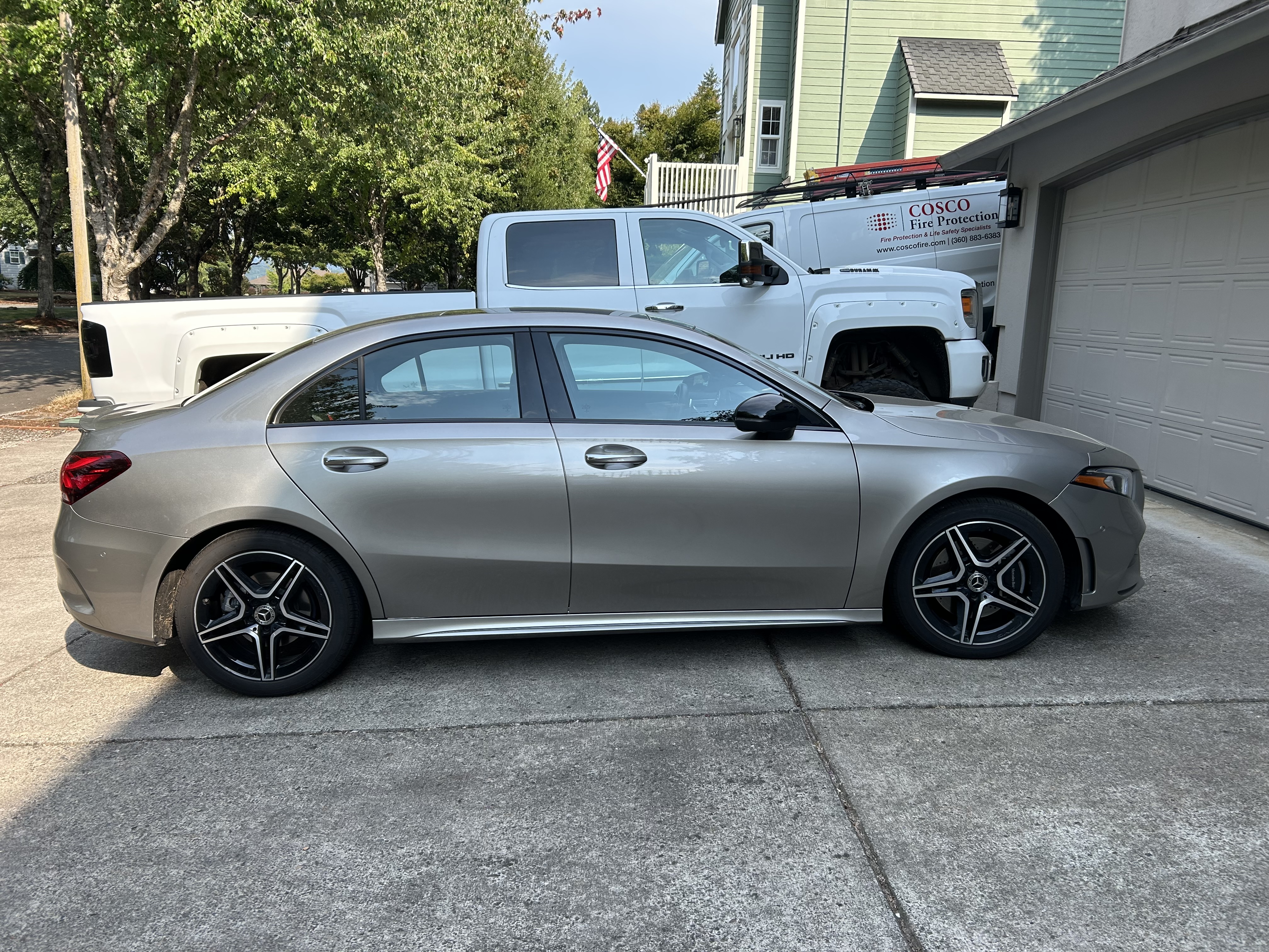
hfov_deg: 67.3
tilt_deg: -9.8
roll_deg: -2.2
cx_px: 634
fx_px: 953
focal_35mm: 26
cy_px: 476
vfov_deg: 53.1
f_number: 1.5
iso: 50
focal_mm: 5.7
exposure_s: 1/1412
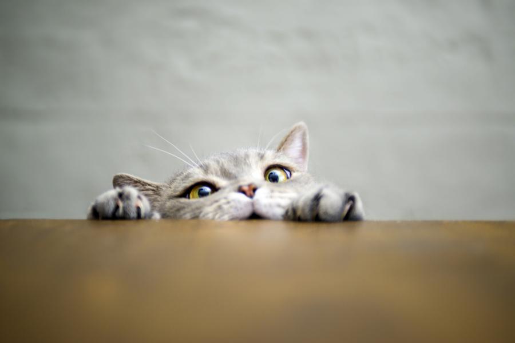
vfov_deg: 21.9
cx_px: 258
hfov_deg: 32.4
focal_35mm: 62
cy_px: 172
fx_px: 887
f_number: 2.8
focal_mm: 62
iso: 560
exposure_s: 1/60
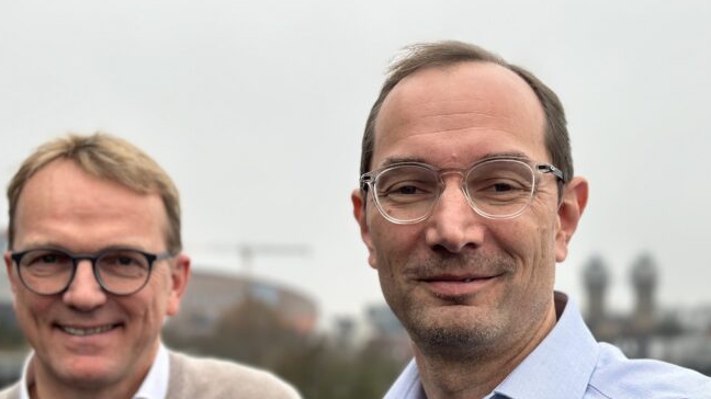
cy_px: 267
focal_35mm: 62
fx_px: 1168
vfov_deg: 19.3
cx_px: 319
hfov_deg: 33.8
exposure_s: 1/265
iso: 80
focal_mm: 6.86
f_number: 1.78
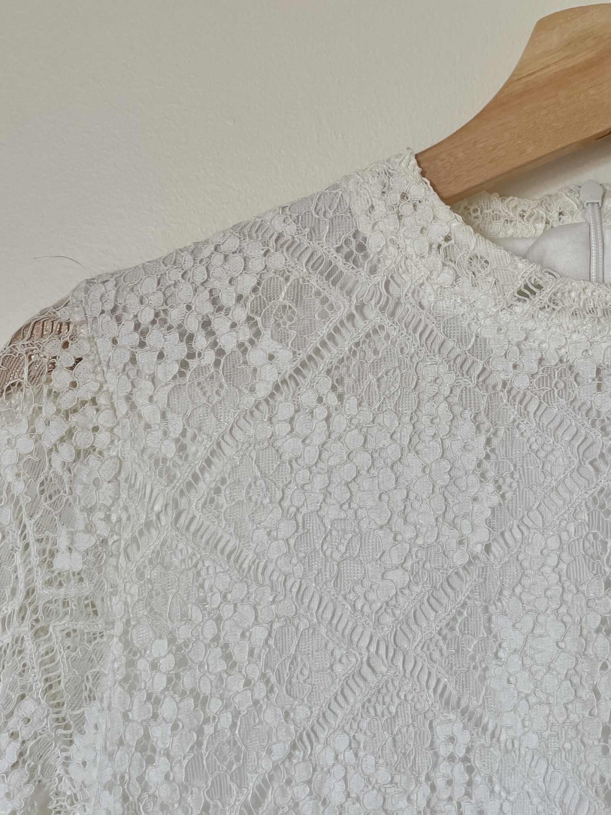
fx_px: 612
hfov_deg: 53.1
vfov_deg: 67.3
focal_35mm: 26
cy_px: 408
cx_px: 306
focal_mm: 4.2
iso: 100
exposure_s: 1/121
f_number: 1.6
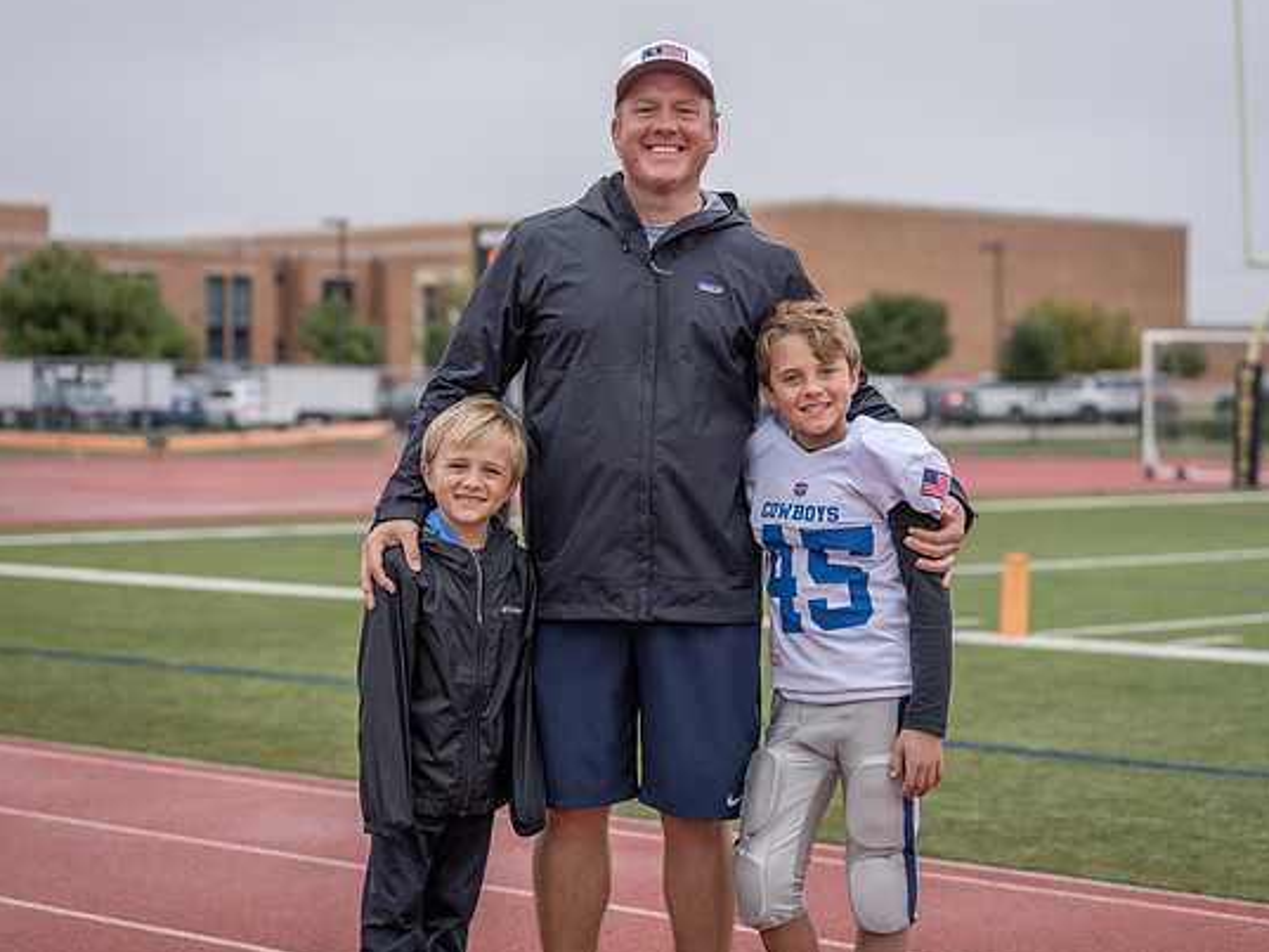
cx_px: 679
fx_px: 3190
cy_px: 427
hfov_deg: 22.5
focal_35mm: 87
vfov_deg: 17.0
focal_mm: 70
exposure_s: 1/500
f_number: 2.8
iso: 100
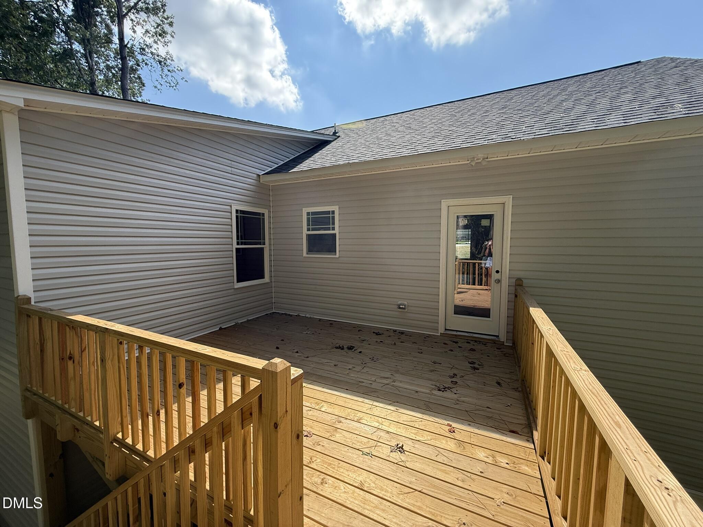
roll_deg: -0.2
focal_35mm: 14
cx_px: 352
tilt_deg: -1.9
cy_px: 264
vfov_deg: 85.7
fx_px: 284
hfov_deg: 102.1
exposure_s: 1/651
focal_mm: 2.22
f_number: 2.2
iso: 64
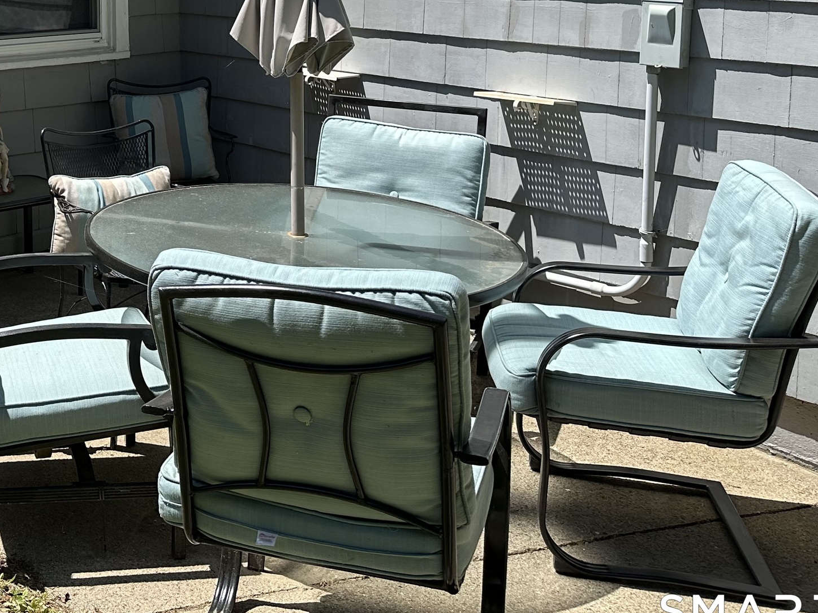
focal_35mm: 51
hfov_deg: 34.9
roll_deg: +1.0
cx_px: 49
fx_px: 1205
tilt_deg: -3.7
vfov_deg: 26.9
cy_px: -11
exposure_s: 1/2967
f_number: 1.78
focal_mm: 6.86
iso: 80
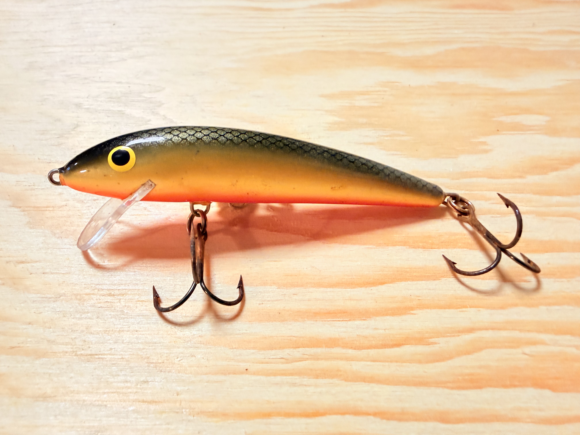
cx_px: 290
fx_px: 402
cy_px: 218
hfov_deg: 71.6
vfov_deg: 56.8
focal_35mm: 24
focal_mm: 2.22
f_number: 2.2
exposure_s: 1/50
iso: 400
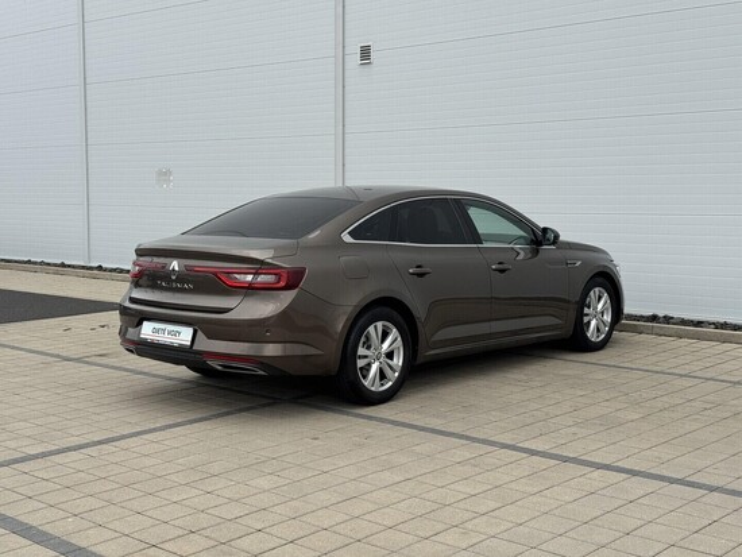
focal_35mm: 48
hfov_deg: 39.6
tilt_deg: -4.7
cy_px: 278
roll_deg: -0.3
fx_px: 1029
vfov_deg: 30.3
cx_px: 371
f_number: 1.78
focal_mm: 6.76
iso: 64
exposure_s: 1/2331
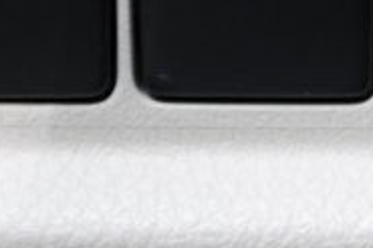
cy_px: -88
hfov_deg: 6.8
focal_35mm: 299
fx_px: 3095
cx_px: 493
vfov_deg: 4.6
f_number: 2.8
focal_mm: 70
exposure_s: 1/200
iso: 800
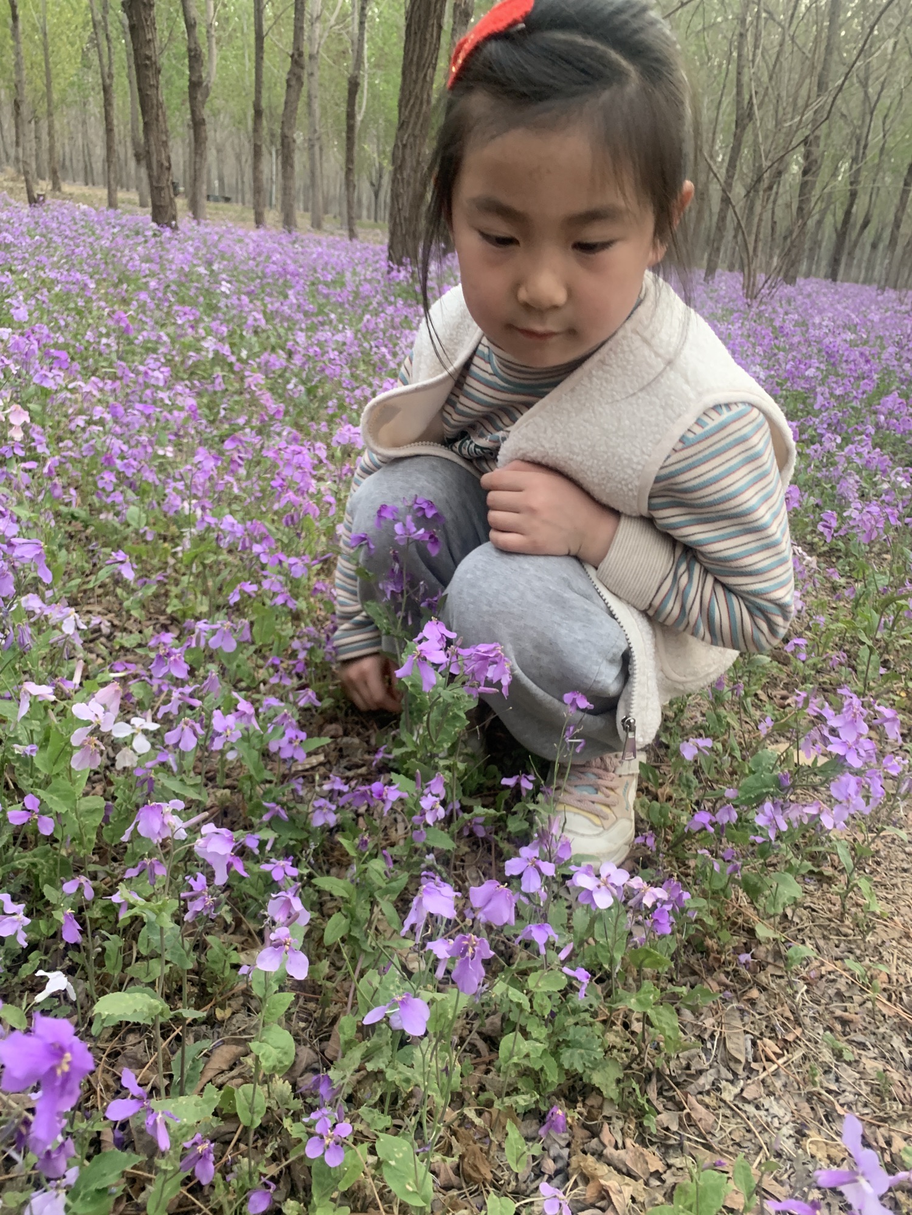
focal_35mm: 26
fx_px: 913
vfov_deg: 67.3
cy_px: 608
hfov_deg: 53.1
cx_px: 456
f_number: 1.8
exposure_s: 1/60
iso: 200
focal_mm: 4.25
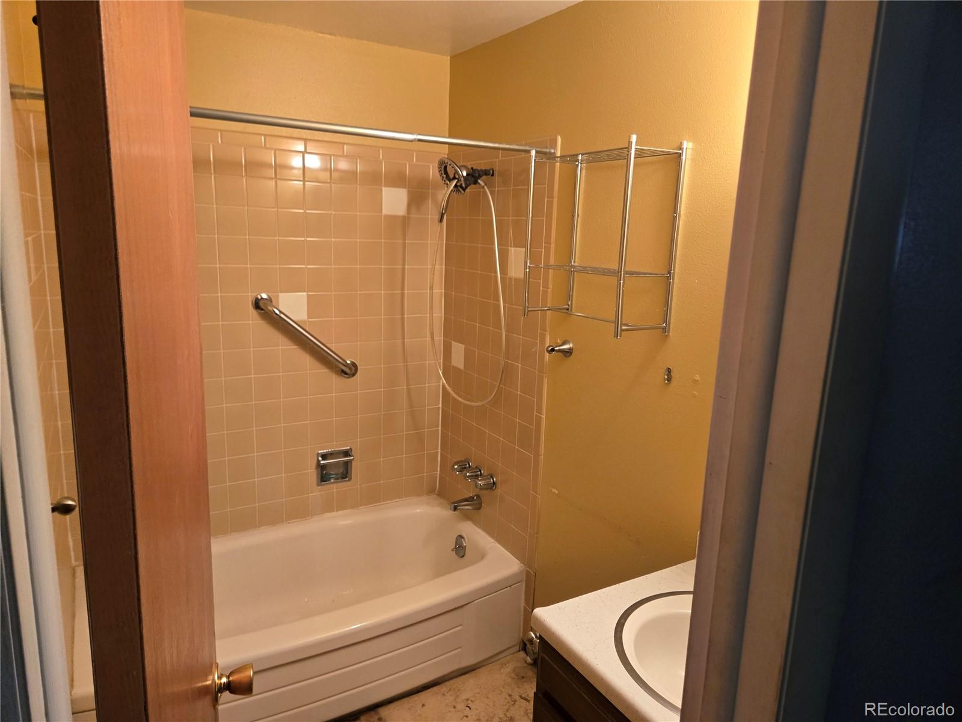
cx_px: 481
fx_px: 639
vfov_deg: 58.9
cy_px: 361
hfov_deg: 73.9
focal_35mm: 23
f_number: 1.8
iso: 640
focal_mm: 5.4
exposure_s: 1/120
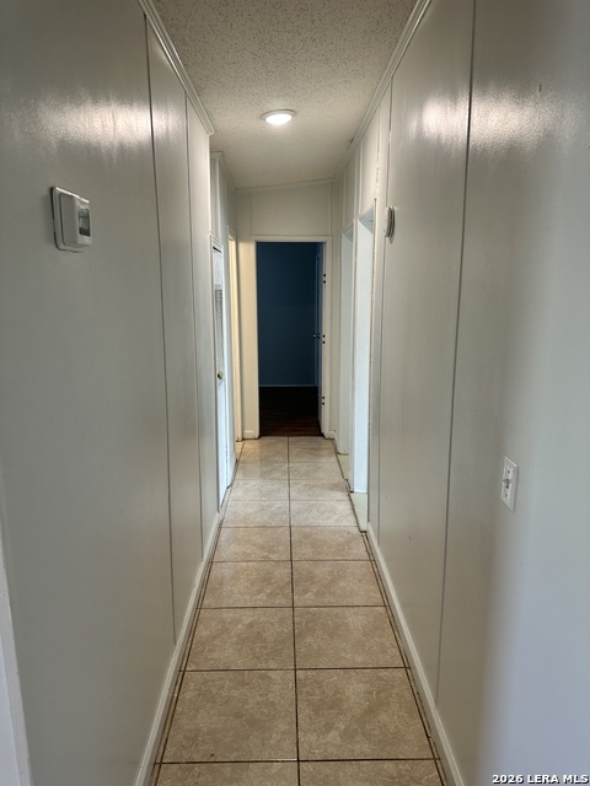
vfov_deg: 71.6
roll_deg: -0.6
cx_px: 295
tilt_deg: -11.6
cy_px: 393
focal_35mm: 24
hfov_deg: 56.8
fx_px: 545
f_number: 1.78
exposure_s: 1/60
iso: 125
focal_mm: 6.86
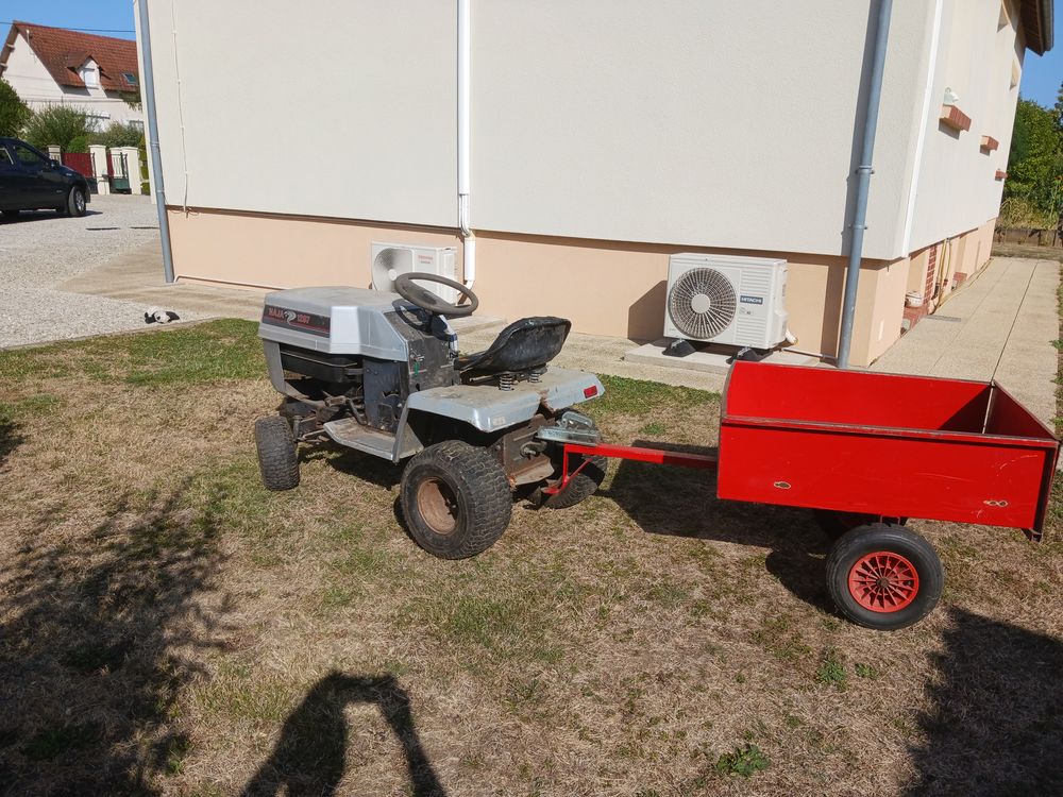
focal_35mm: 27
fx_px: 829
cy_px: 398
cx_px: 532
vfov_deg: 51.4
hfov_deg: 65.3
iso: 20
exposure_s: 1/395
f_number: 1.8
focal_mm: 4
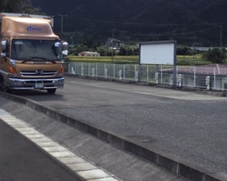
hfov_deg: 27.8
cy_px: 48
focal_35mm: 67
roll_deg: -2.0
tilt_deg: +1.2
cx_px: 177
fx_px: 450
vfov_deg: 22.6
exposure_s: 1/806
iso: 25
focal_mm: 3.3
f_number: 2.4
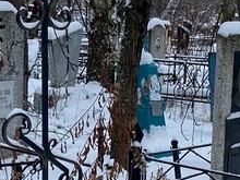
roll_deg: +0.2
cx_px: 201
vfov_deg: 12.0
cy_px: 214
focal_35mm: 121
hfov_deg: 16.1
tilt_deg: -6.7
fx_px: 839
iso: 32
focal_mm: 4.25
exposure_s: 1/833
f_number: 1.8
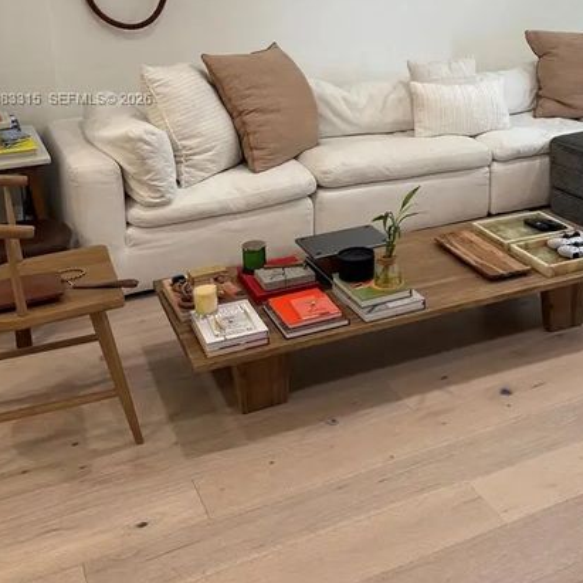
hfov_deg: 37.6
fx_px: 838
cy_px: 100
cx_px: 418
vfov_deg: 36.7
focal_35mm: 44
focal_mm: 6.76
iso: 160
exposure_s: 1/120
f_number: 1.78
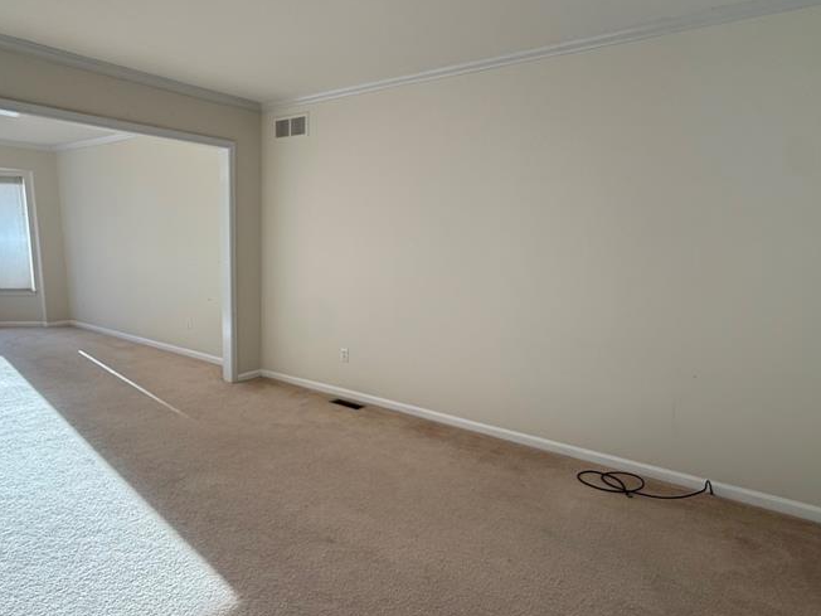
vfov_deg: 60.7
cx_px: 298
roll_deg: -0.8
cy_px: 358
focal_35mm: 22
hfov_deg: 74.8
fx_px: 522
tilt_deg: -12.7
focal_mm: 2.22
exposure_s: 1/120
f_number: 2.2
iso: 80
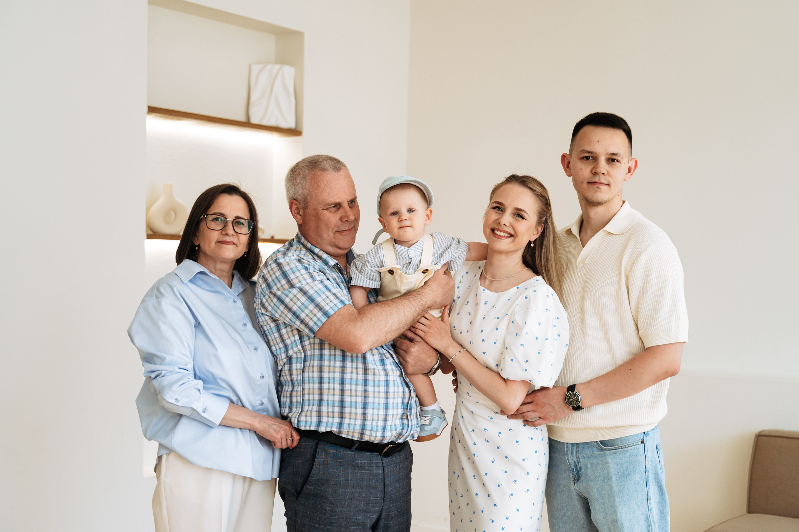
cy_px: 266
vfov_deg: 26.4
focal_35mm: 51
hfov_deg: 38.8
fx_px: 1135
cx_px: 396
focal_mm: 48
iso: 500
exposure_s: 1/400
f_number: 2.8
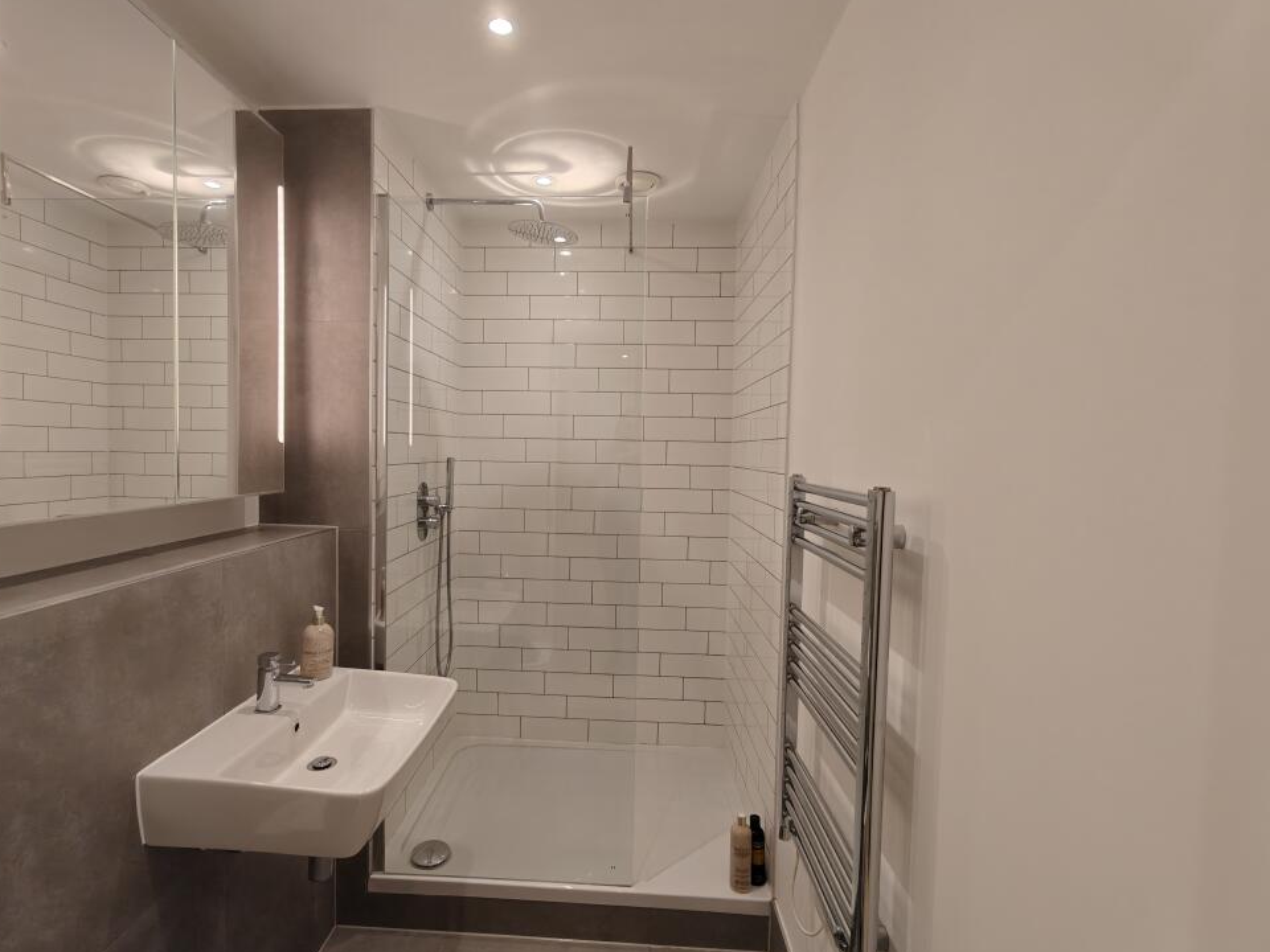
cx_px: 594
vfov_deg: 78.1
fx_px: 587
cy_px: 473
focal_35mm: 16
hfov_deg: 94.4
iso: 250
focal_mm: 2.3
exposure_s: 1/100
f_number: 2
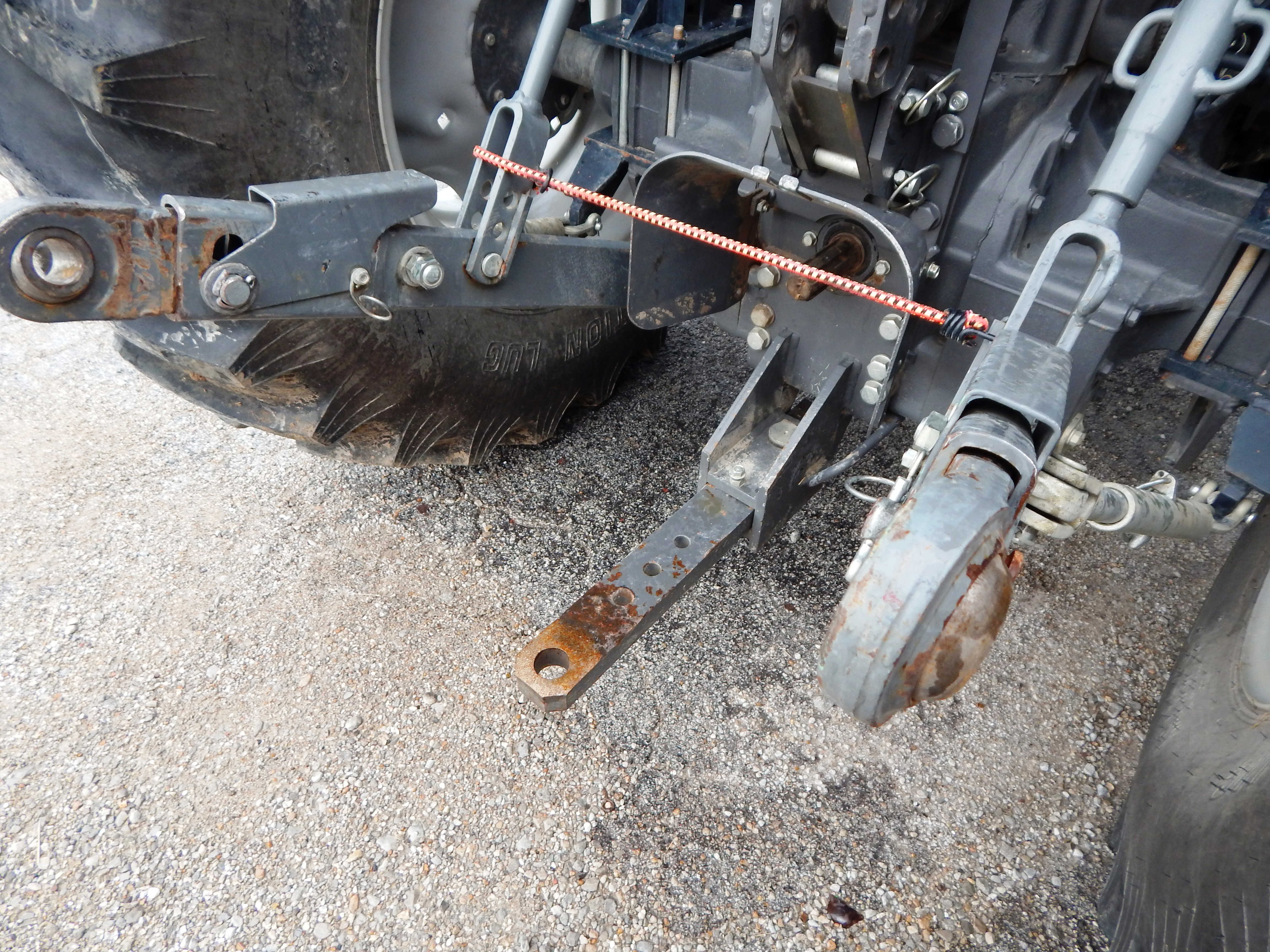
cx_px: 635
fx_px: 807
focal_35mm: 22
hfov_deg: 76.4
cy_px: 476
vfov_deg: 61.1
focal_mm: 4
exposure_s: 1/30
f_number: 3
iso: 125
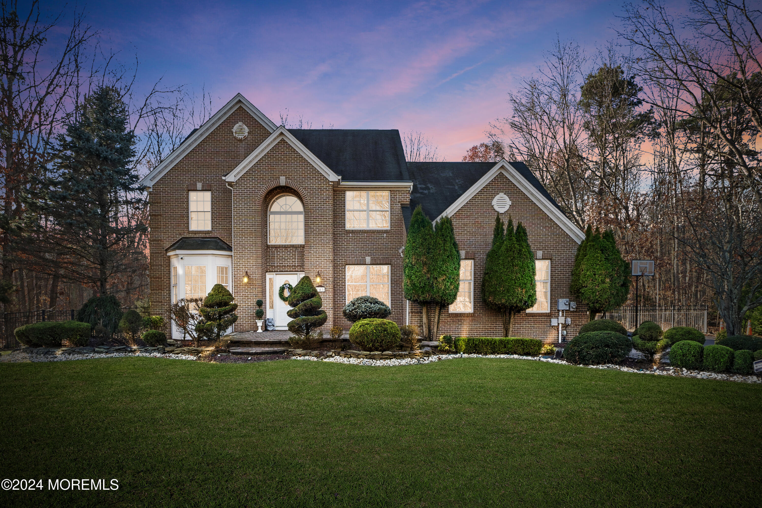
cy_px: 254
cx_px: 381
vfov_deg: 77.3
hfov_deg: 100.4
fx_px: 317
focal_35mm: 15
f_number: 9
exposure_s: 1/13
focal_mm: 10
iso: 200
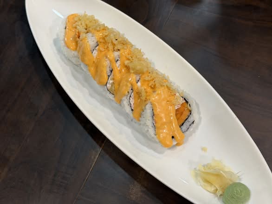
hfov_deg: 39.6
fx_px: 377
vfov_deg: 30.3
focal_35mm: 48
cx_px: 136
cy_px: 102
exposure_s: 1/60
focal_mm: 6.76
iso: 100
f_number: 1.78
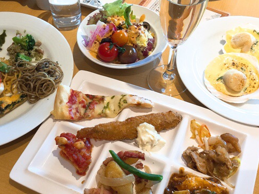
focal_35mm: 41
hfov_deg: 45.5
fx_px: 307
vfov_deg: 35.1
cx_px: 102
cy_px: 99
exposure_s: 1/30
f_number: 2.4
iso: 32
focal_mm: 3.3
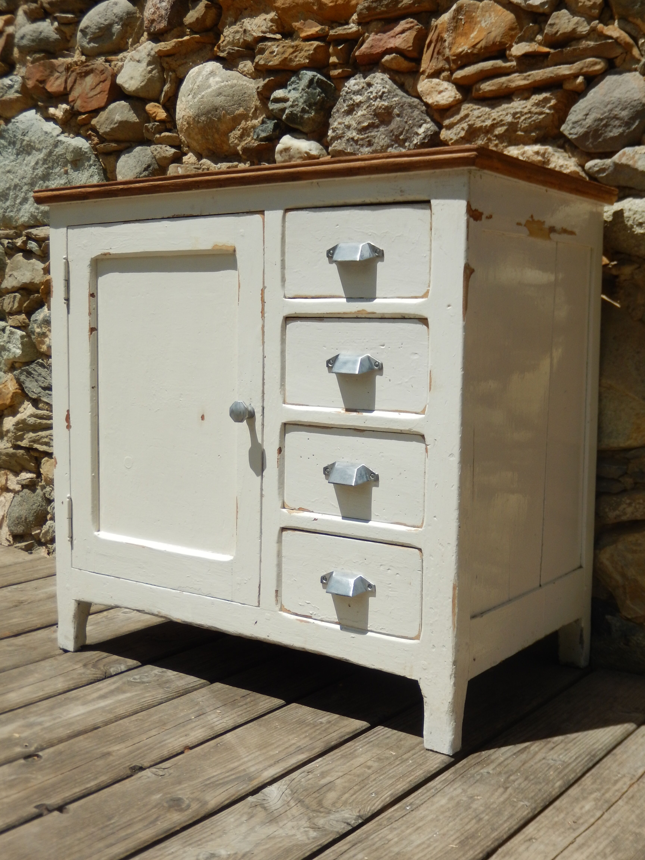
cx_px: 322
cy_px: 430
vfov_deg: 42.1
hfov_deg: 32.2
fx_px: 1118
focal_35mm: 45
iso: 125
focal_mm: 8.1
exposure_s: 1/400
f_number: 8.6
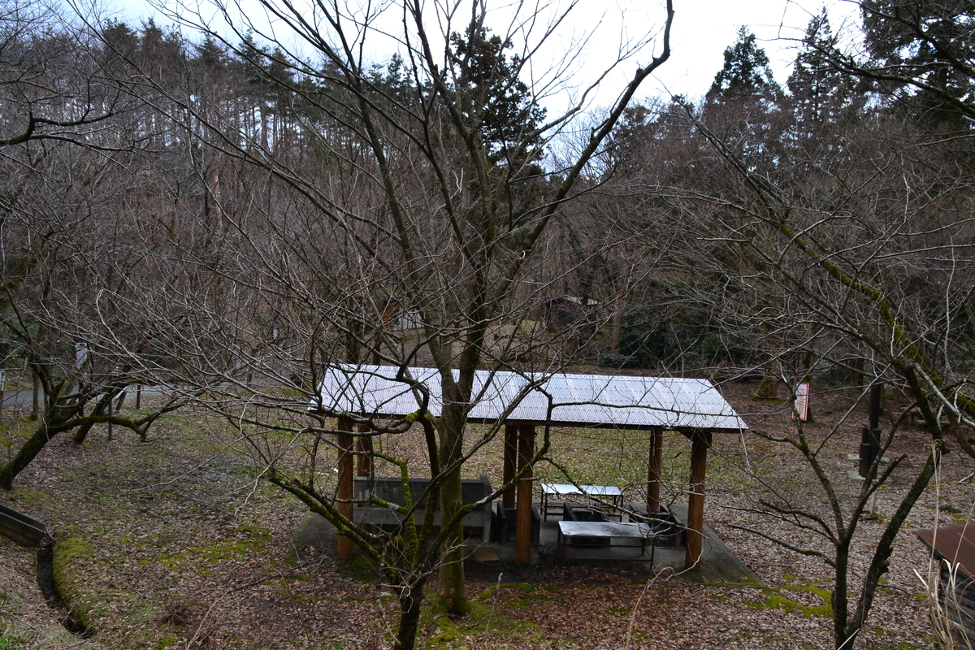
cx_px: 488
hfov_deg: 61.9
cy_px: 325
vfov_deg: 43.6
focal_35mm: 30
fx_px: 812
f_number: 9
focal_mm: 20
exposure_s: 1/320
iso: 400
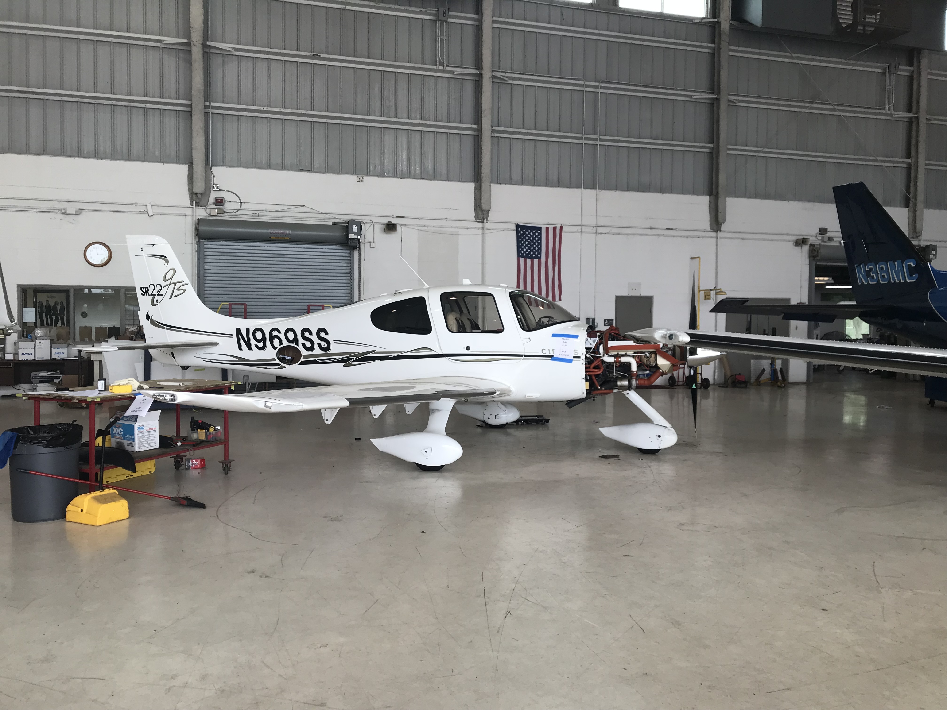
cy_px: 355
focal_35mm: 28
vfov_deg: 49.7
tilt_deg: -0.5
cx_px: 474
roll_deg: -0.2
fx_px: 766
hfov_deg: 63.4
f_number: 1.8
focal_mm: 3.99
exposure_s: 1/297
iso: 20
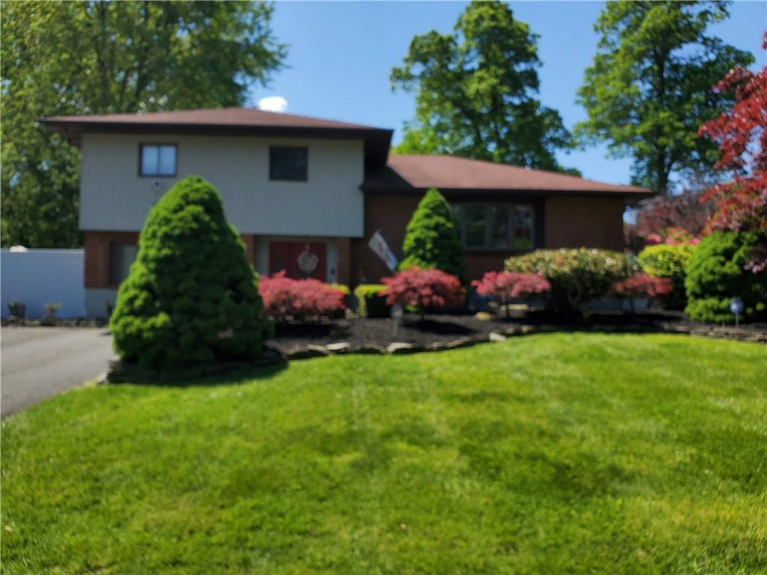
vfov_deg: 53.1
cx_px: 384
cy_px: 288
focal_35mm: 26
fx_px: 576
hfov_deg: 67.3
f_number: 2.4
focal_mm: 4.3
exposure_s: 1/1565
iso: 50
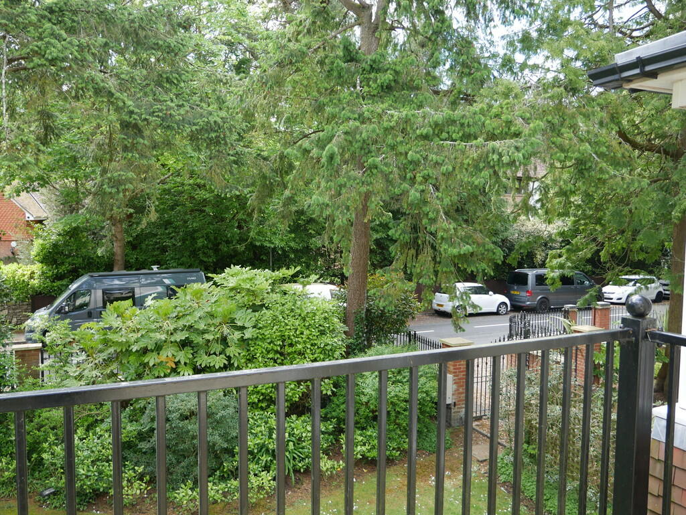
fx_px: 595
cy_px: 258
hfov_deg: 59.9
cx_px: 343
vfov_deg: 46.8
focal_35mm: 30
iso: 200
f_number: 4
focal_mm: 15
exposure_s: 1/125
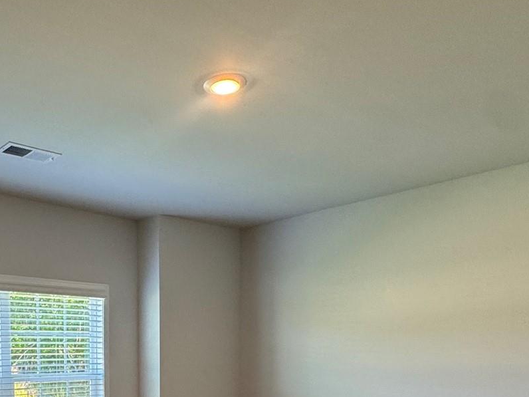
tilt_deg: -3.9
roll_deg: +0.7
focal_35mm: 36
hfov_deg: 49.1
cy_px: 395
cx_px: 126
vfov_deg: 35.9
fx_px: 550
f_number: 2.2
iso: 200
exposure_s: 1/120
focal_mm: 2.22
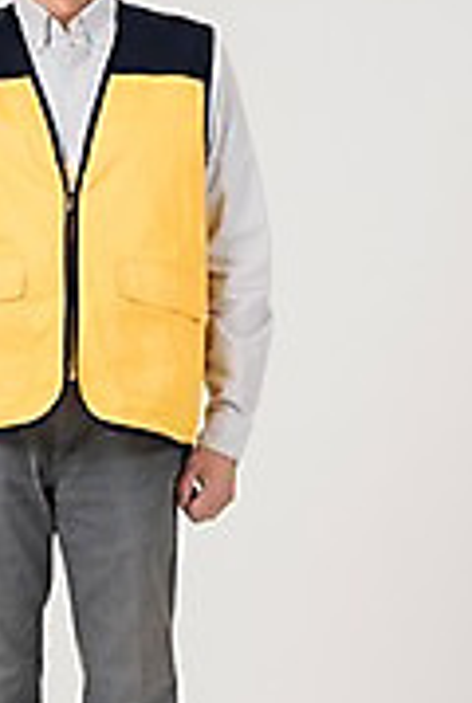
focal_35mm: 156
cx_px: 69
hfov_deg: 8.8
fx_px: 3056
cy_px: 412
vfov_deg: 13.1
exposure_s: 1/125
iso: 100
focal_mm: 70
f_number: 11
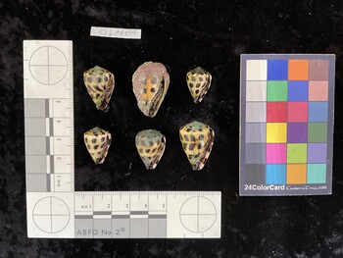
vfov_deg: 48.3
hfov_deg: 61.6
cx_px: 172
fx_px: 288
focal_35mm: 29
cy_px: 129
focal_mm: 3
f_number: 1.8
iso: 100
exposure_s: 1/60
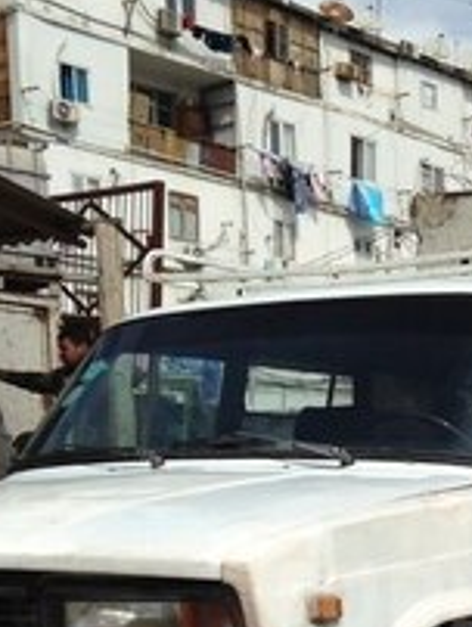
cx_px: 500
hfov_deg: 17.7
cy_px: 599
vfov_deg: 23.3
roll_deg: +0.5
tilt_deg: -2.9
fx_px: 1470
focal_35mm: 81
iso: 50
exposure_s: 1/2710
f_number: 2.4
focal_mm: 4.12
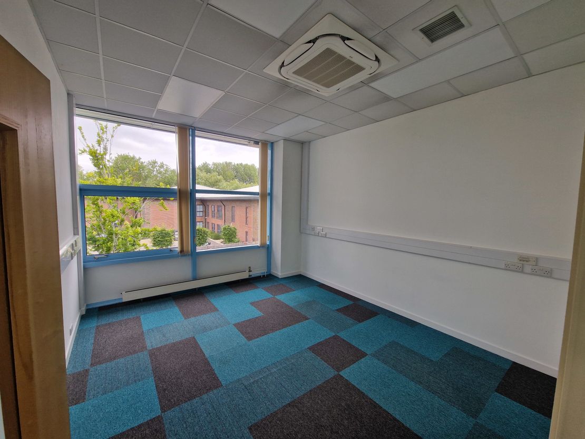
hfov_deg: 106.2
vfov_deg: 89.9
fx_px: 220
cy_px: 220
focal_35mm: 13
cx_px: 292
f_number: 2.2
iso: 50
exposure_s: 1/101
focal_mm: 2.2
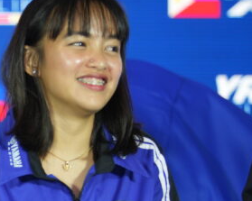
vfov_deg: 4.1
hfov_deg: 5.0
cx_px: -192
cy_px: 145
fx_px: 2826
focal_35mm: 379
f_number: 2.8
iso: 400
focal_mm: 110
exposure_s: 1/125
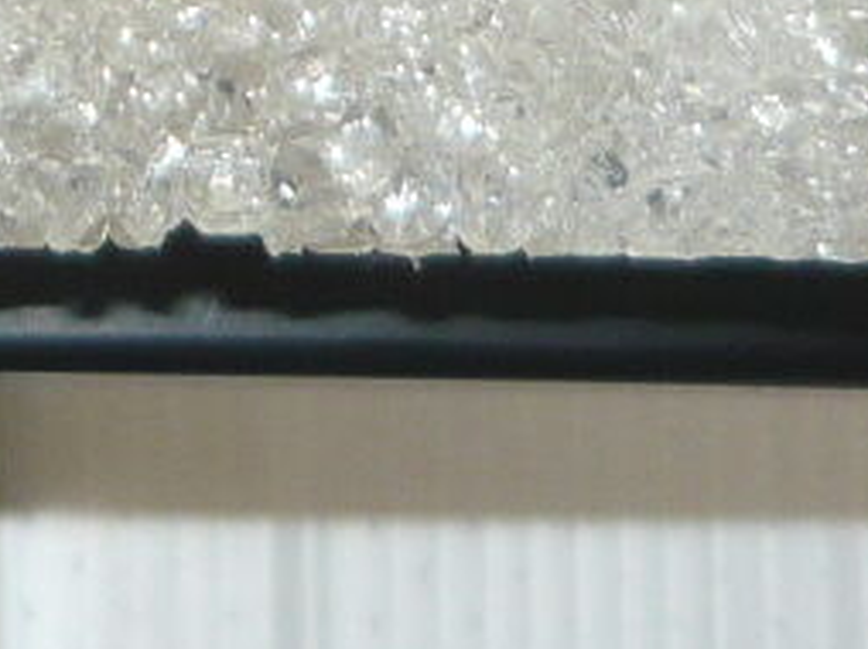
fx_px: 5211
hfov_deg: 9.4
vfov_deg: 6.8
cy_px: -837
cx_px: -229
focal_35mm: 208
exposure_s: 1/60
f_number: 2.8
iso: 100
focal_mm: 5.5
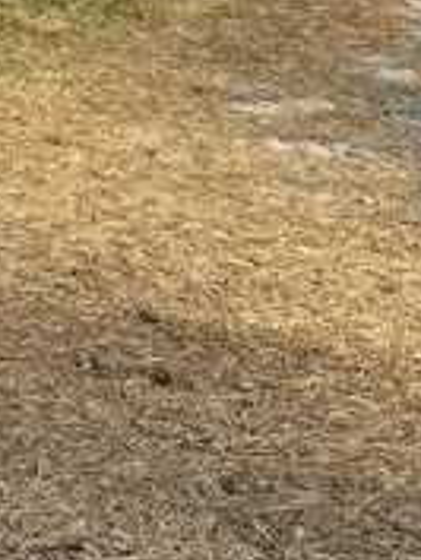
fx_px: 1830
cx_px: -76
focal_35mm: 113
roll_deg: -0.3
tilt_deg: -6.7
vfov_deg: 16.4
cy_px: -184
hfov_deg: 12.8
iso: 32
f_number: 1.6
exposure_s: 1/1770
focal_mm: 4.2
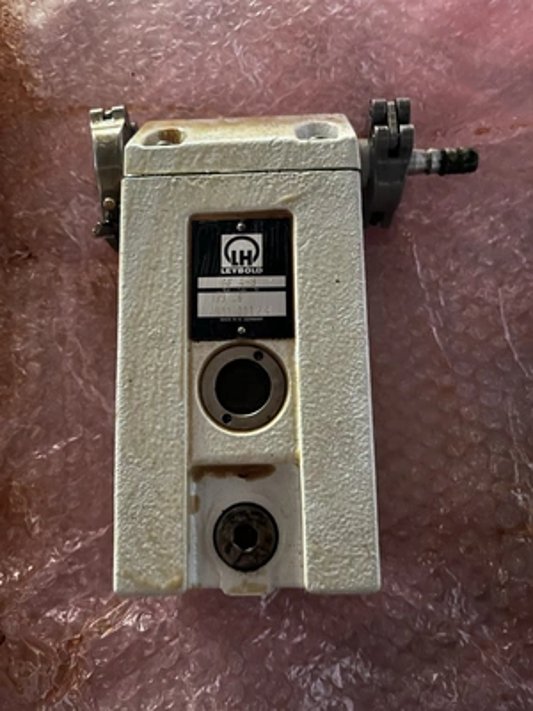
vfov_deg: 67.3
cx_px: 266
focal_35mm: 26
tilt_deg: -80.6
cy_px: 356
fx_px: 534
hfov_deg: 53.1
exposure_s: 1/9
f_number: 1.6
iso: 1000
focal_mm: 5.1
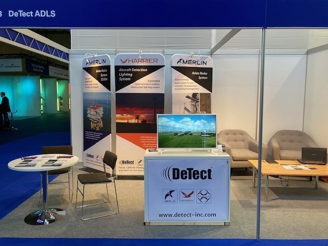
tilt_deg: -5.6
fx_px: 265
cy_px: 123
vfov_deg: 49.7
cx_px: 164
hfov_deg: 63.4
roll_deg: -1.4
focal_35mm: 28
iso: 50
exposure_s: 1/50
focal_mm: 3.99
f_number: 1.8
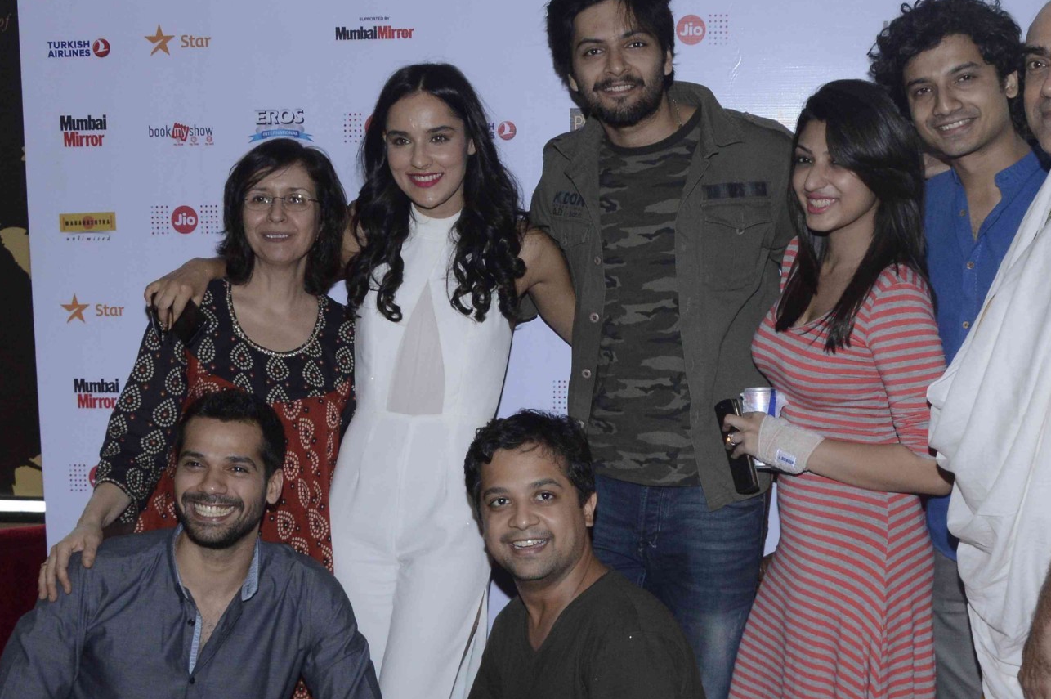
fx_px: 1719
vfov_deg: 22.8
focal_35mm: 59
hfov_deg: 33.9
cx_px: 610
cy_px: 504
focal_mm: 21
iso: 800
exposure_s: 1/160
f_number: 9
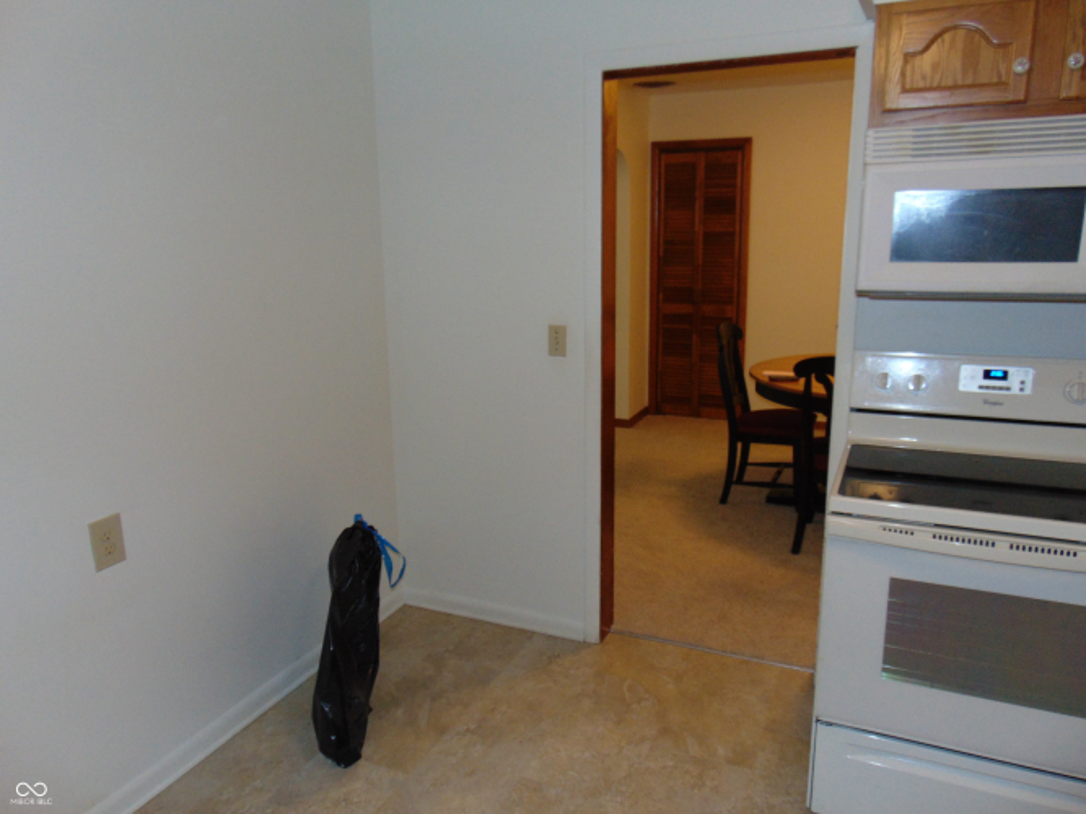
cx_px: 543
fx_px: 784
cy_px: 407
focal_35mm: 25
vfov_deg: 54.9
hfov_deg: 69.4
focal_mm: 4.5
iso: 200
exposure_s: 1/30
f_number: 3
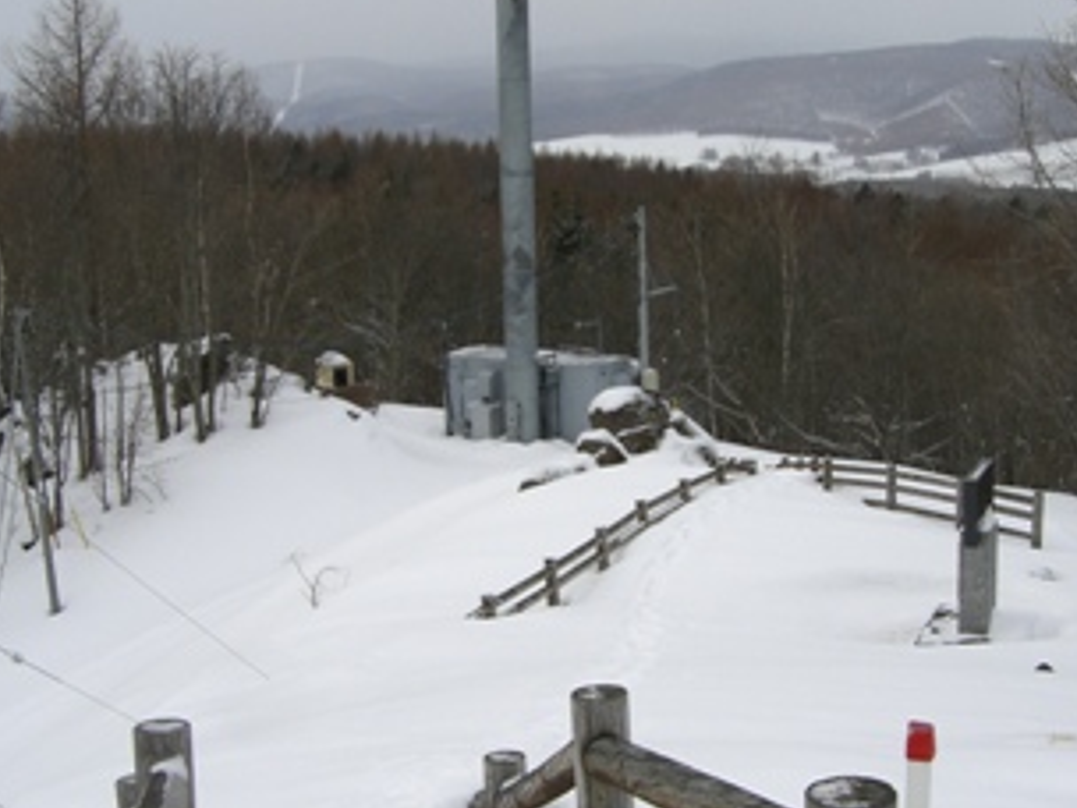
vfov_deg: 26.1
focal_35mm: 56
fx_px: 1742
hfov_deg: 34.3
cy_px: 344
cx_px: 638
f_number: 4.3
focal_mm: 6.2
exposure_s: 1/800
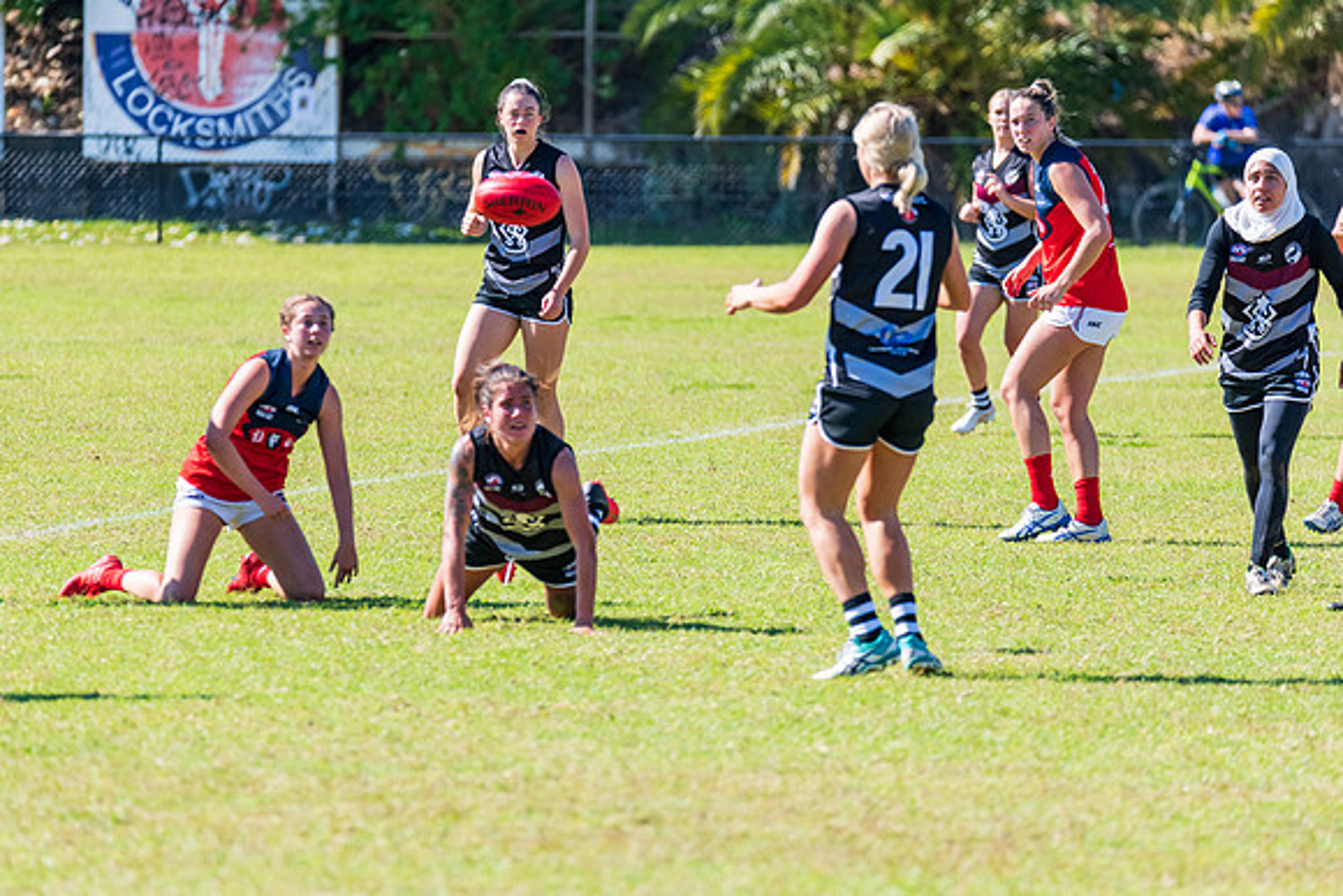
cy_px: 448
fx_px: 13864
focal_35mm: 372
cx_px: 672
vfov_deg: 3.7
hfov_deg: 5.5
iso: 800
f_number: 6.3
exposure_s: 1/2000
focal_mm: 360
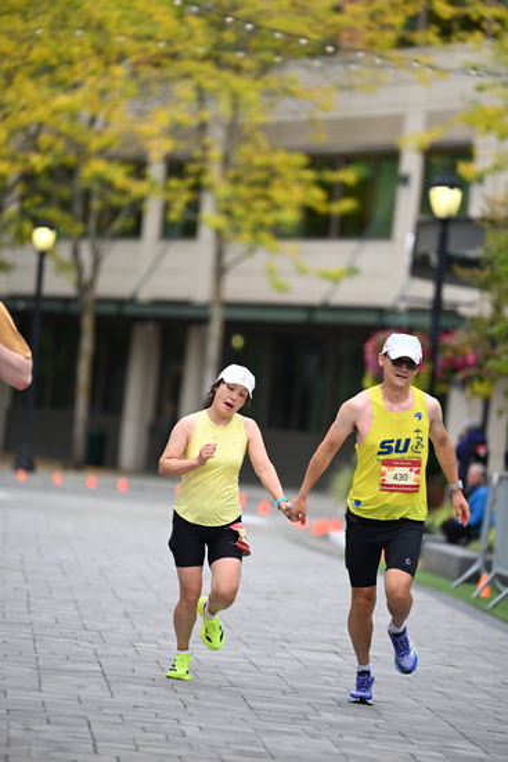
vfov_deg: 10.3
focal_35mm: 200
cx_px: 254
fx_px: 4230
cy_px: 381
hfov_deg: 6.9
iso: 640
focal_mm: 200
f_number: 2.8
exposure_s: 1/2000
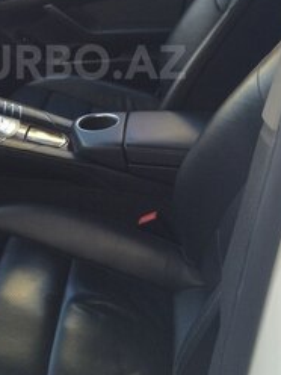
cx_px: 69
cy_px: 62
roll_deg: +6.8
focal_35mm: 58
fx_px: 628
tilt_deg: -20.8
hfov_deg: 24.9
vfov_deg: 32.1
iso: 32
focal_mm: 4.15
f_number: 2.2
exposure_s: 1/92
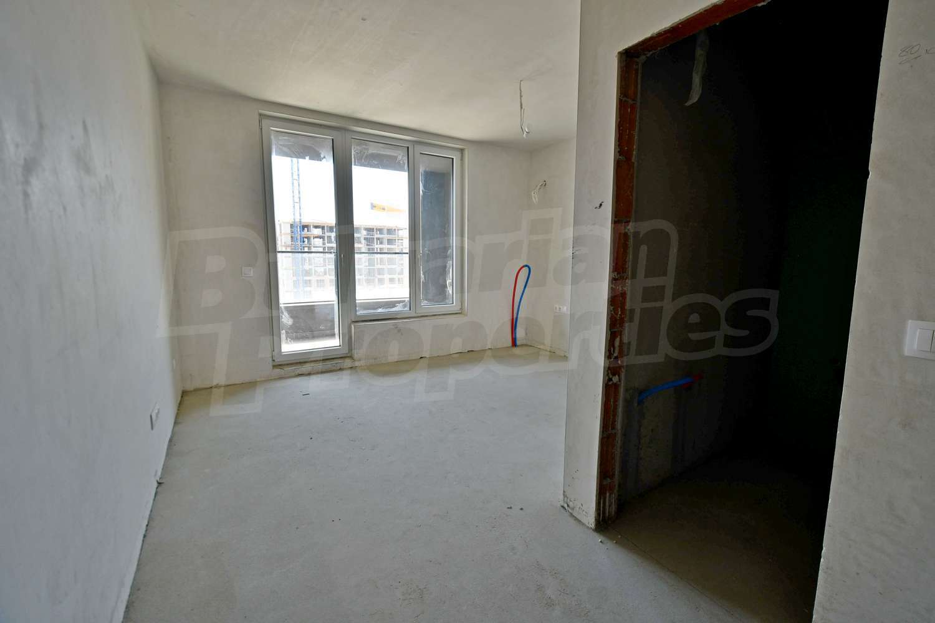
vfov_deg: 77.3
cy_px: 312
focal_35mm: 15
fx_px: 390
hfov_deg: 100.4
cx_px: 468
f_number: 4.5
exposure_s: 1/80
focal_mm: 10
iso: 100
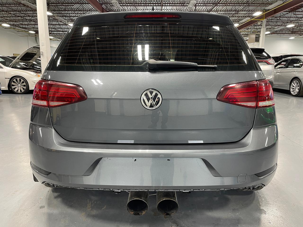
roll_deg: -0.6
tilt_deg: -12.7
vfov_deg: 54.9
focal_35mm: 25
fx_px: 219
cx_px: 152
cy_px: 114
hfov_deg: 69.4
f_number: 1.6
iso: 125
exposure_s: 1/60
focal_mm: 5.1
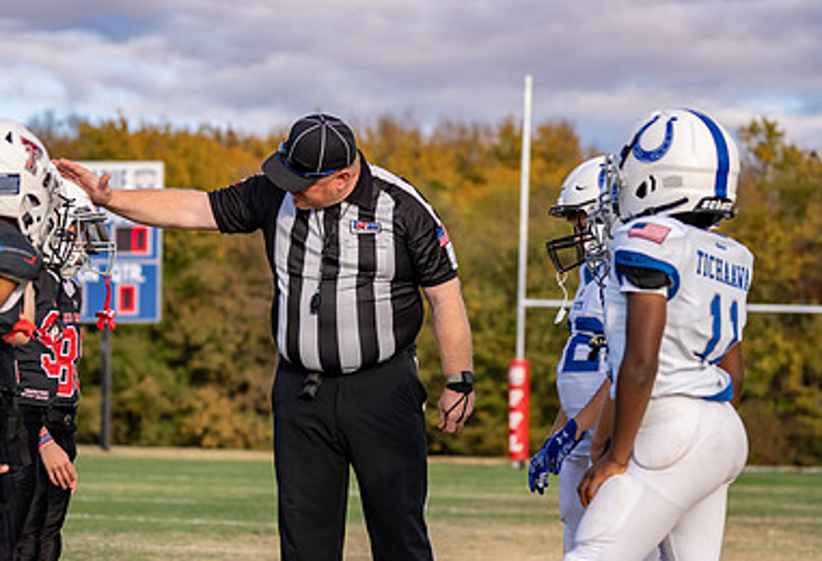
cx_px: 363
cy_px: 288
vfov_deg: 12.2
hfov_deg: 17.8
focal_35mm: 114
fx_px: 2622
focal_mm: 70
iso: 100
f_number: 2.8
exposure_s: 1/800
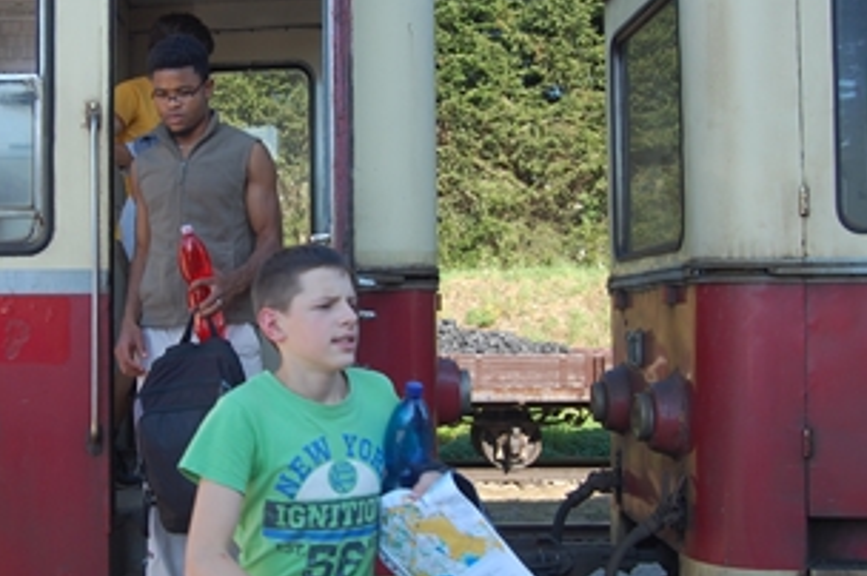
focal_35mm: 57
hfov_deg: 34.8
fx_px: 1367
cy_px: 279
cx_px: 268
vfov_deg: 23.8
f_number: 7.1
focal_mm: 23
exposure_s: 1/200
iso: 200
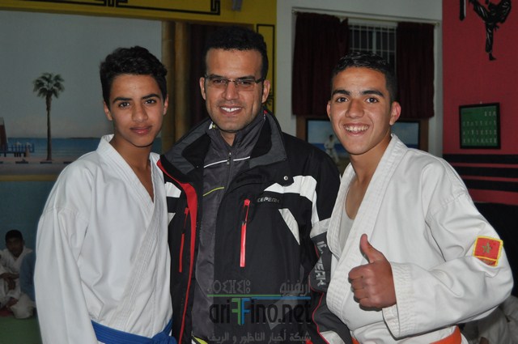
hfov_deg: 41.2
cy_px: 172
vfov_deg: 28.0
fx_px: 690
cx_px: 259
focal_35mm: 48
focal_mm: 32
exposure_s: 1/60
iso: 800
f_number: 4.5
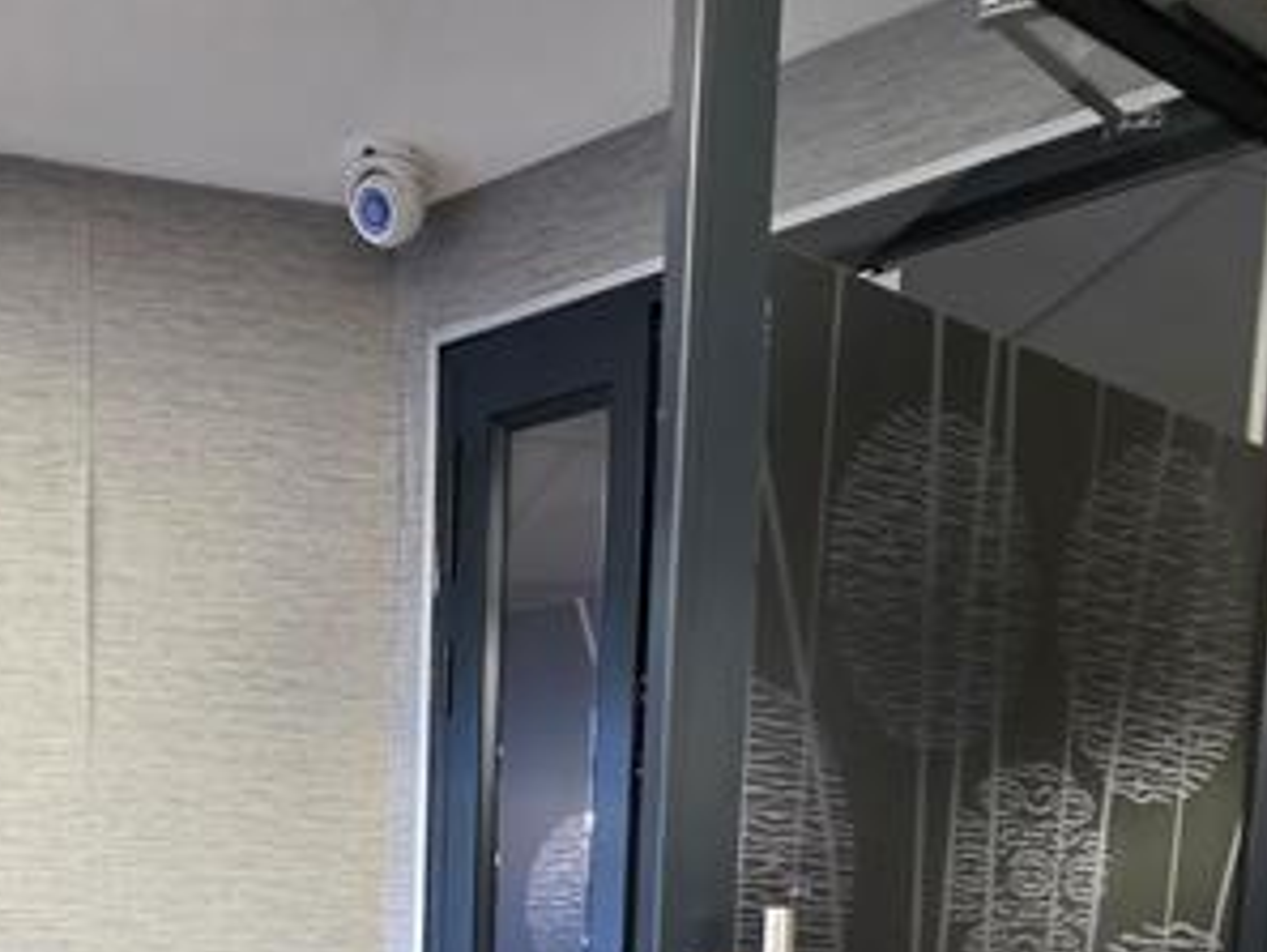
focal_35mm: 35
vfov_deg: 33.5
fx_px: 1282
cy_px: 1127
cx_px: 478
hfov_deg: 52.1
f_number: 1.9
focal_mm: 2.2
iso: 320
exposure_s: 1/50
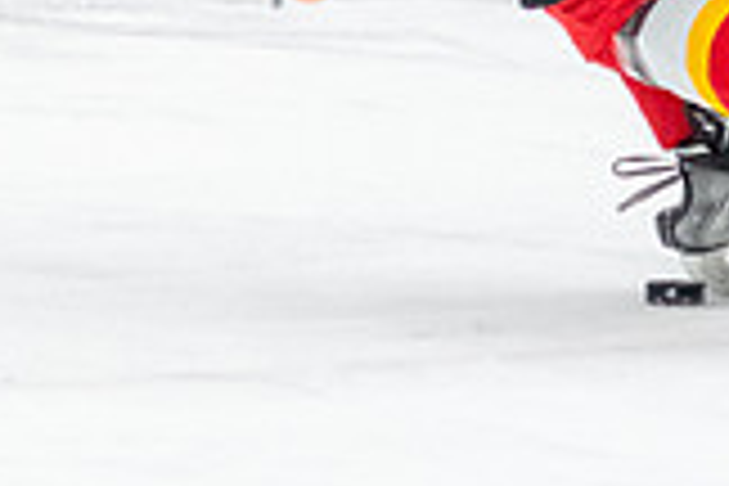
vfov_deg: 2.1
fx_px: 13485
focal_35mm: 666
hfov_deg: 3.1
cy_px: -92
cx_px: -110
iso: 3200
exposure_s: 1/800
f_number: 2.8
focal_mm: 78
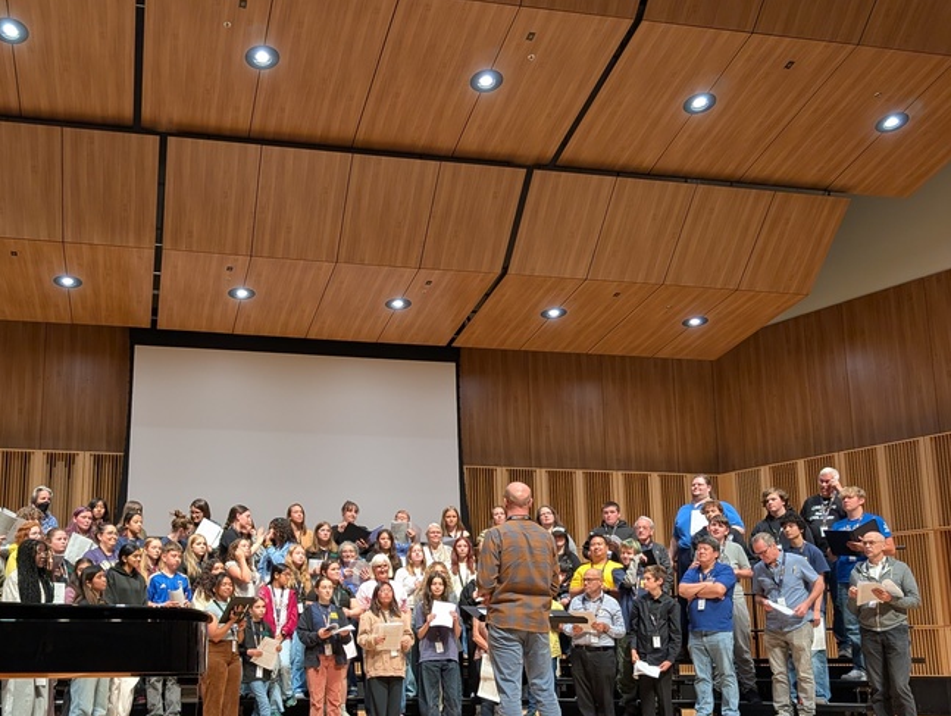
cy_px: 471
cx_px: 341
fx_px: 1045
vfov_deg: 37.4
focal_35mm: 38
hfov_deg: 48.3
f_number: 1.68
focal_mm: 6.9
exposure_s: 1/109
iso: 142
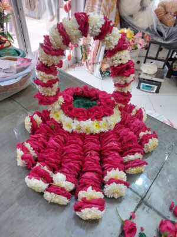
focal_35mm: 24
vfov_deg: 71.6
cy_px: 118
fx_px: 164
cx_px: 88
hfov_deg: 56.8
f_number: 1.8
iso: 200
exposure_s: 1/50
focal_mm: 5.23
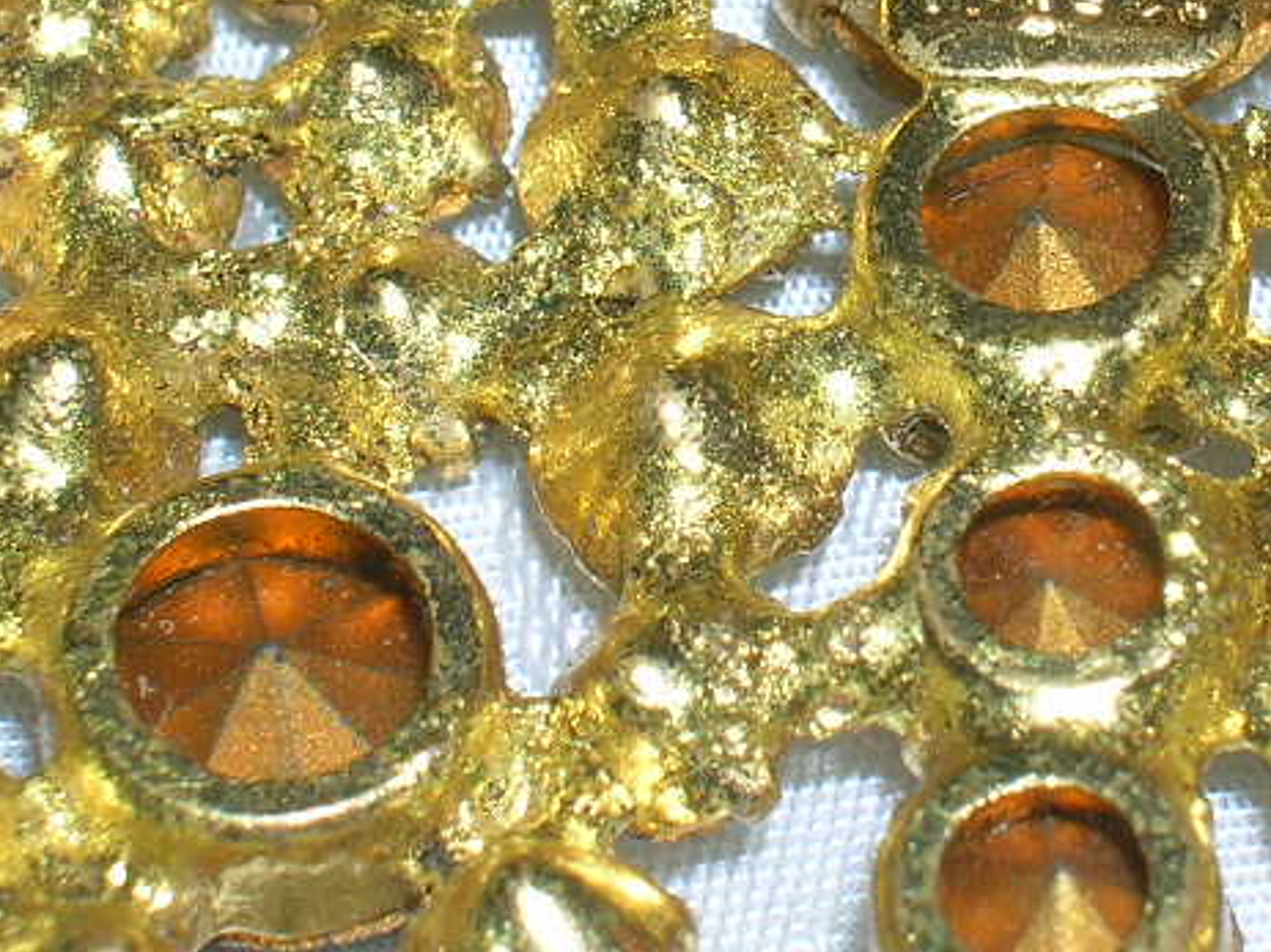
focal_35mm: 146
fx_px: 5359
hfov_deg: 13.5
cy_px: 184
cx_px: 922
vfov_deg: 10.1
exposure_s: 1/60.1
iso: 50
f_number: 6.4
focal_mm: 11
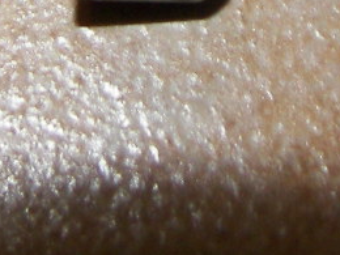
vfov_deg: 8.1
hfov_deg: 11.2
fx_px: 1739
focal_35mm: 177
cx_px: 201
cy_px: -201
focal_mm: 6
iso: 100
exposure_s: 1/30
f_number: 2.8
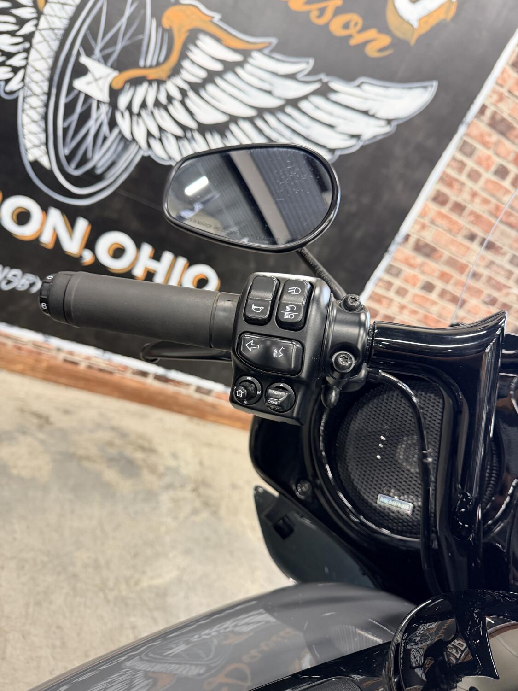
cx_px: 259
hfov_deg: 56.8
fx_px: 479
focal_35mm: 24
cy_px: 346
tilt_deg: -20.9
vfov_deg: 71.6
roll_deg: -27.2
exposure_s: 1/60
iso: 250
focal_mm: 6.76
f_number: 1.78
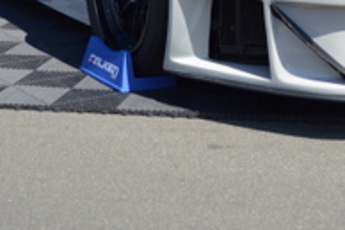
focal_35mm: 99
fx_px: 948
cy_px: -141
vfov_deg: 12.9
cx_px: 288
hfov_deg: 20.3
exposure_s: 1/3200
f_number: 3.8
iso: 400
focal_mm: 20
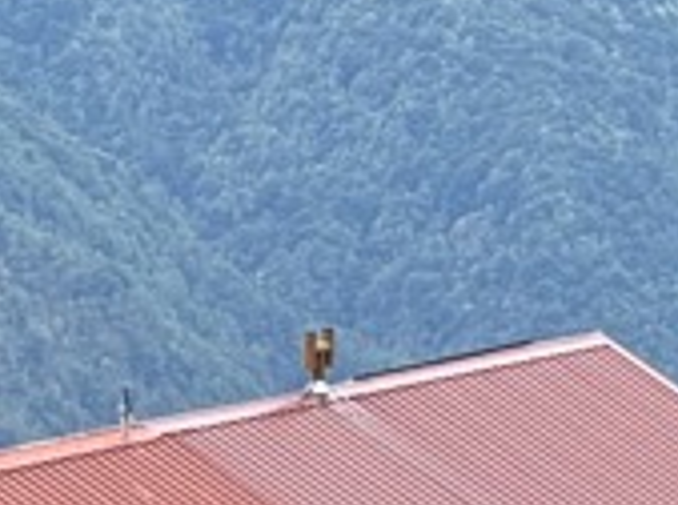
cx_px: 56
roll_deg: -1.0
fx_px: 14248
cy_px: 774
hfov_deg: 2.7
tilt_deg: -8.6
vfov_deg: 2.0
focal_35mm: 729
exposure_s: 1/328
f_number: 2.8
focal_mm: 15.66
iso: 50
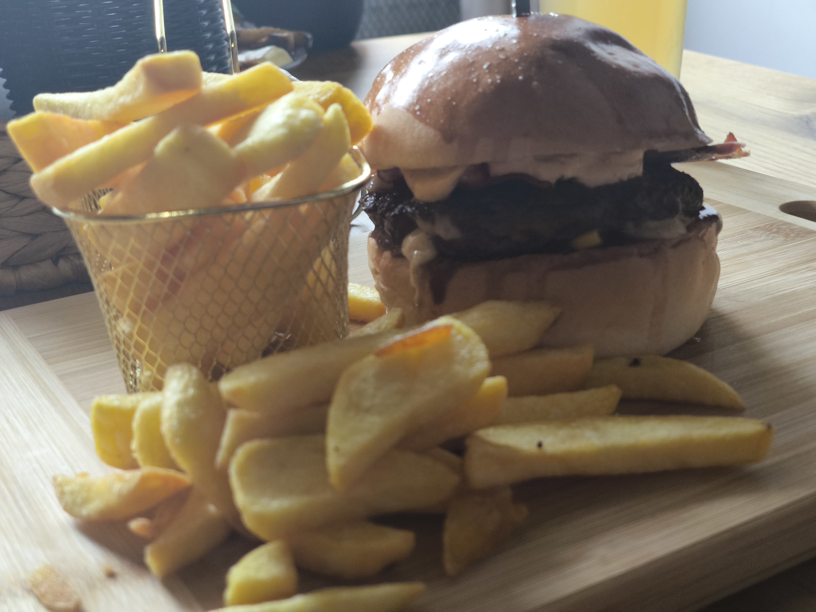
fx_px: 1179
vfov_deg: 29.1
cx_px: 408
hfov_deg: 38.2
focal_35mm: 50
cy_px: 306
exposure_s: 1/100
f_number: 1.9
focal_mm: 7.1
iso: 400
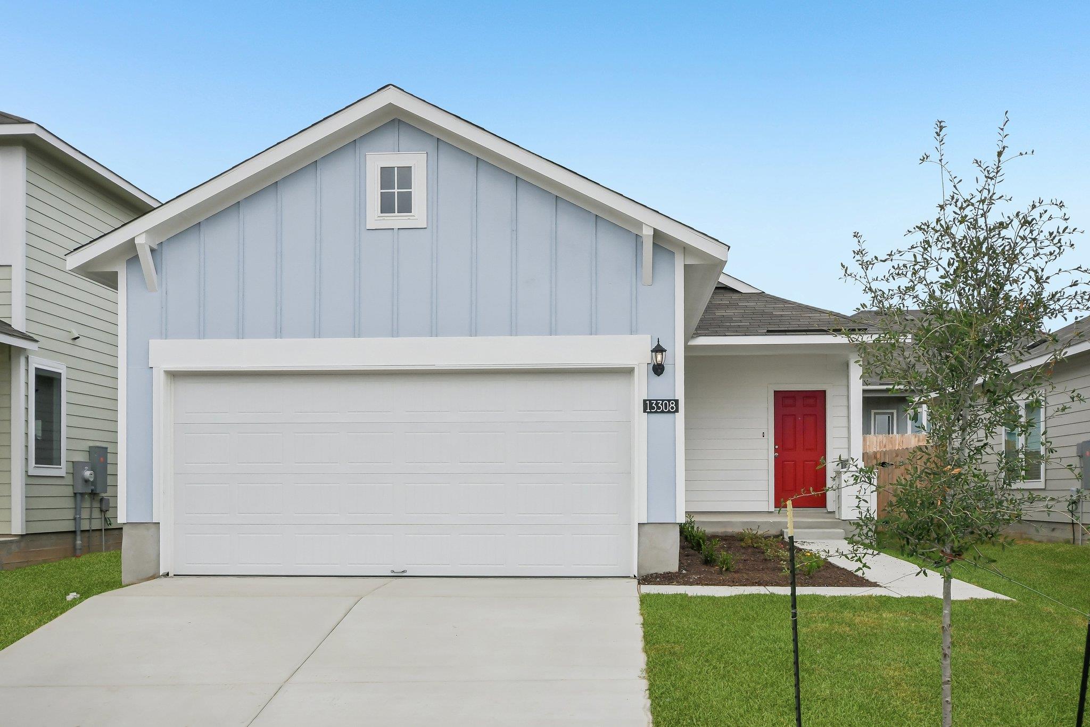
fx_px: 1090
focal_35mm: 36
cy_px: 364
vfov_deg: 36.9
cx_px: 545
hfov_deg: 53.1
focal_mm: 24
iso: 400
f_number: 8
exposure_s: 1/2500
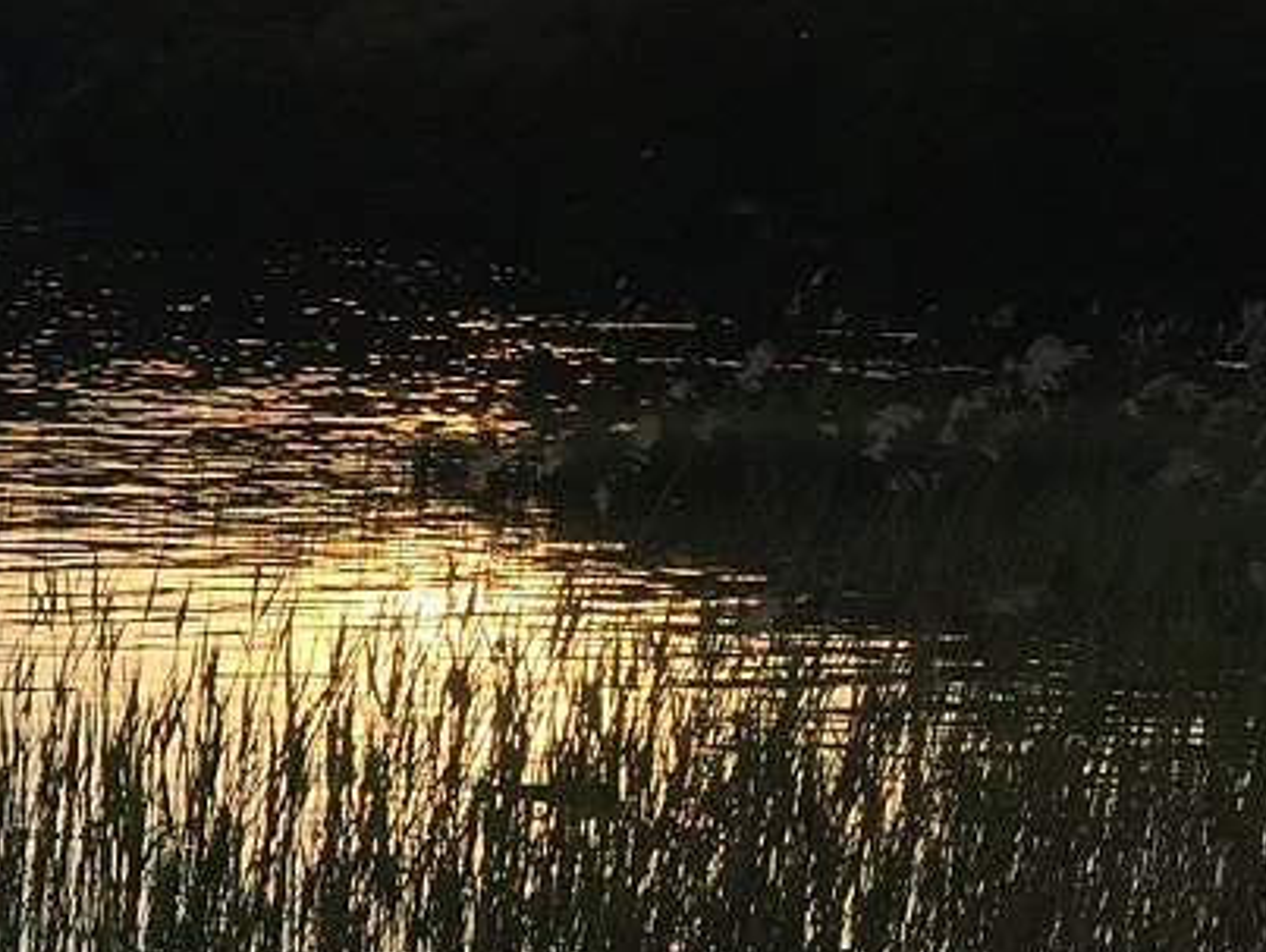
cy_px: 666
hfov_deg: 14.6
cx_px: -1143
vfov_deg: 12.9
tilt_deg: -6.3
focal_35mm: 115
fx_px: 4210
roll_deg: -1.2
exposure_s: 1/1522
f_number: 2.2
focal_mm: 4.15
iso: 32
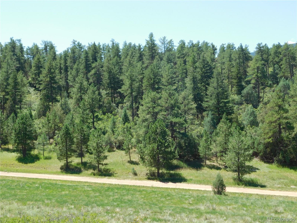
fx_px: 386
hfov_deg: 42.1
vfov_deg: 32.2
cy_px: 112
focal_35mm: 45
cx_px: 148
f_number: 3.7
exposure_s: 1/400
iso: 125
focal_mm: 8
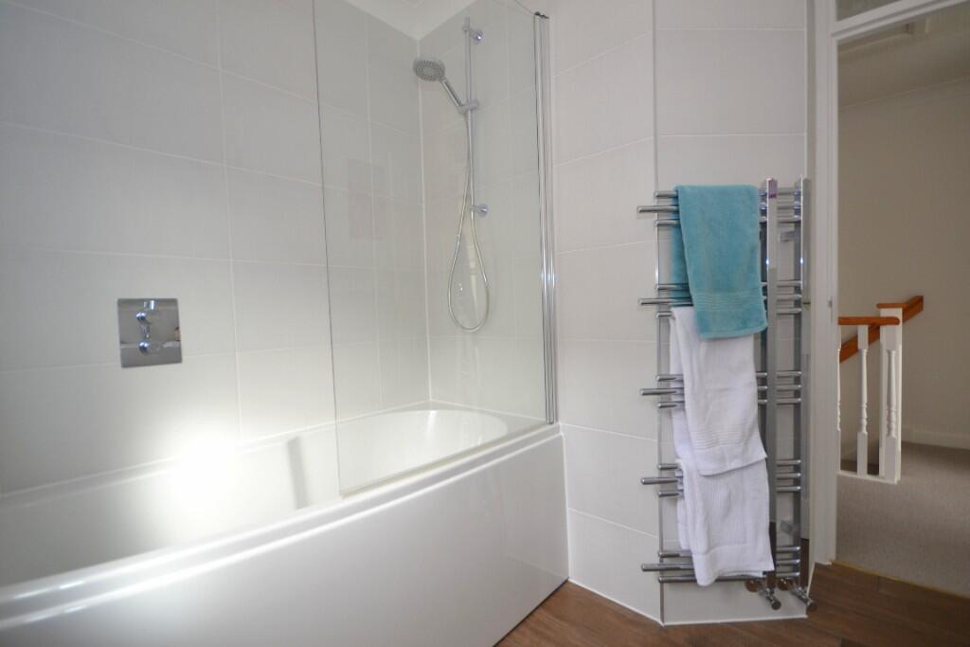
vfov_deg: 77.3
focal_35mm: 15
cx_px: 485
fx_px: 404
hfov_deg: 100.4
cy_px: 324
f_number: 4.5
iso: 400
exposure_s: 1/80
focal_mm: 10
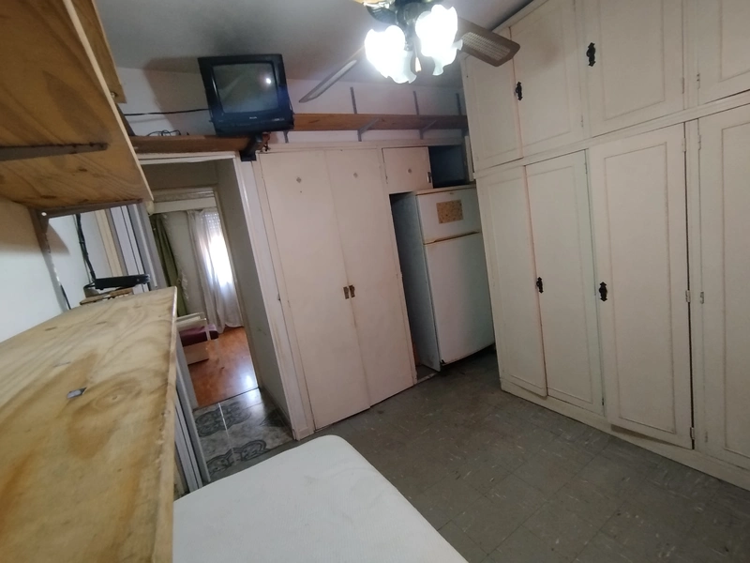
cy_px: 282
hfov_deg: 98.2
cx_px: 375
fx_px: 325
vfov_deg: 81.7
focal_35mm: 15
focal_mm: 1.65
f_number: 2.2
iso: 200
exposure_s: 1/25
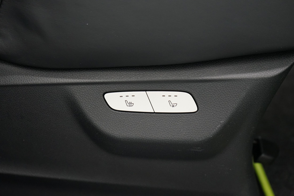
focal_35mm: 37
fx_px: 302
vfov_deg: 35.9
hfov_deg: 51.9
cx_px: 147
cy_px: 98
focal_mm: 37
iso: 2500
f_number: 4
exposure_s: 1/60
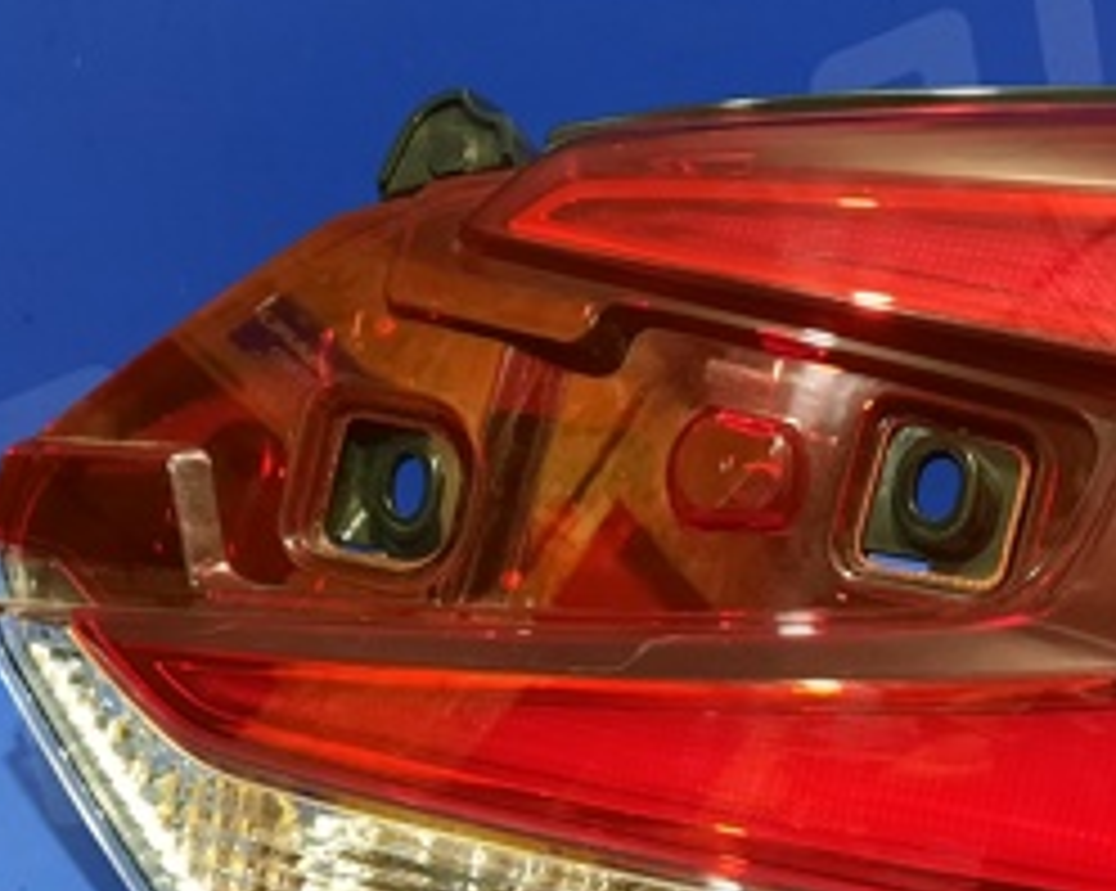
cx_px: 720
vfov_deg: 23.4
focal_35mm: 63
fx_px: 2079
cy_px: 832
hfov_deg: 29.9
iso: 320
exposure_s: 1/24
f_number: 2
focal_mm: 4.6
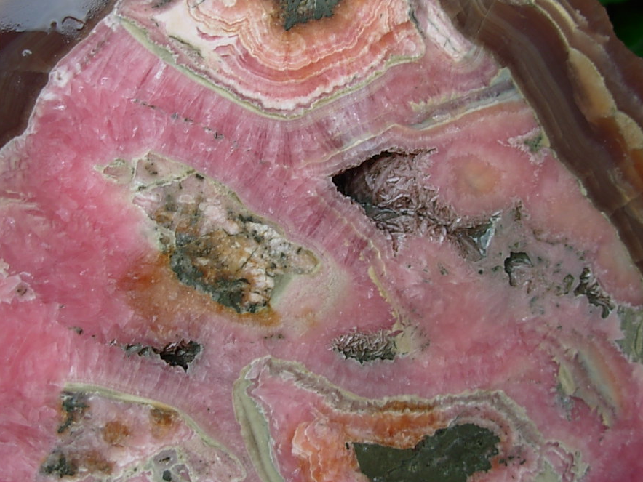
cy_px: 238
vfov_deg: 32.9
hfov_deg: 42.9
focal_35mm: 44
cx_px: 340
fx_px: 817
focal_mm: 6.3
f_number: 2.9
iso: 50
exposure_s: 1/80.6
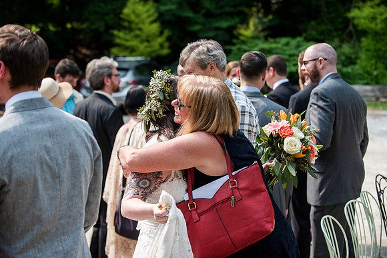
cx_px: 194
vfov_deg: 19.5
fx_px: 753
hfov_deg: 28.8
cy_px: 129
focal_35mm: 70
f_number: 3.5
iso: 400
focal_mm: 70
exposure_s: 1/2000
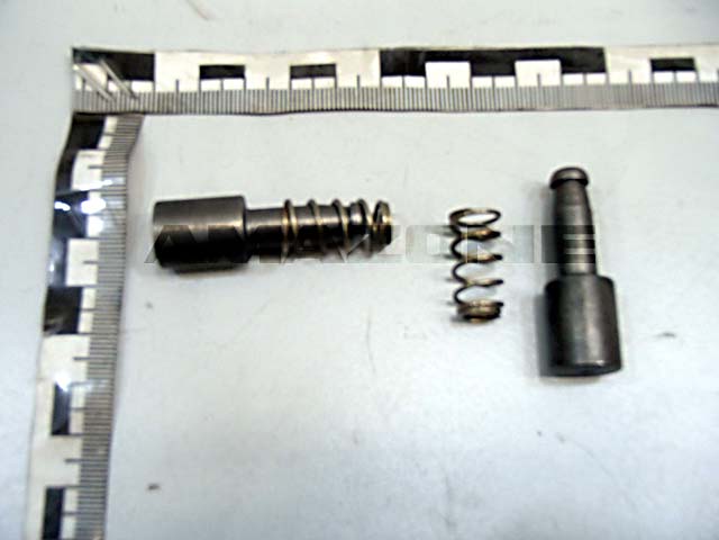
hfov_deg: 46.8
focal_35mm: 40
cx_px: 360
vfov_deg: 36.0
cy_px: 270
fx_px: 831
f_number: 4.7
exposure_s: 1/40
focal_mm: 7.28
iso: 500
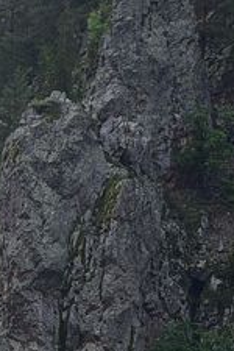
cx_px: -213
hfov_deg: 4.7
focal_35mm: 289
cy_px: 827
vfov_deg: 6.8
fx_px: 2818
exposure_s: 1/125
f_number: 7.1
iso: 160
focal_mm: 50
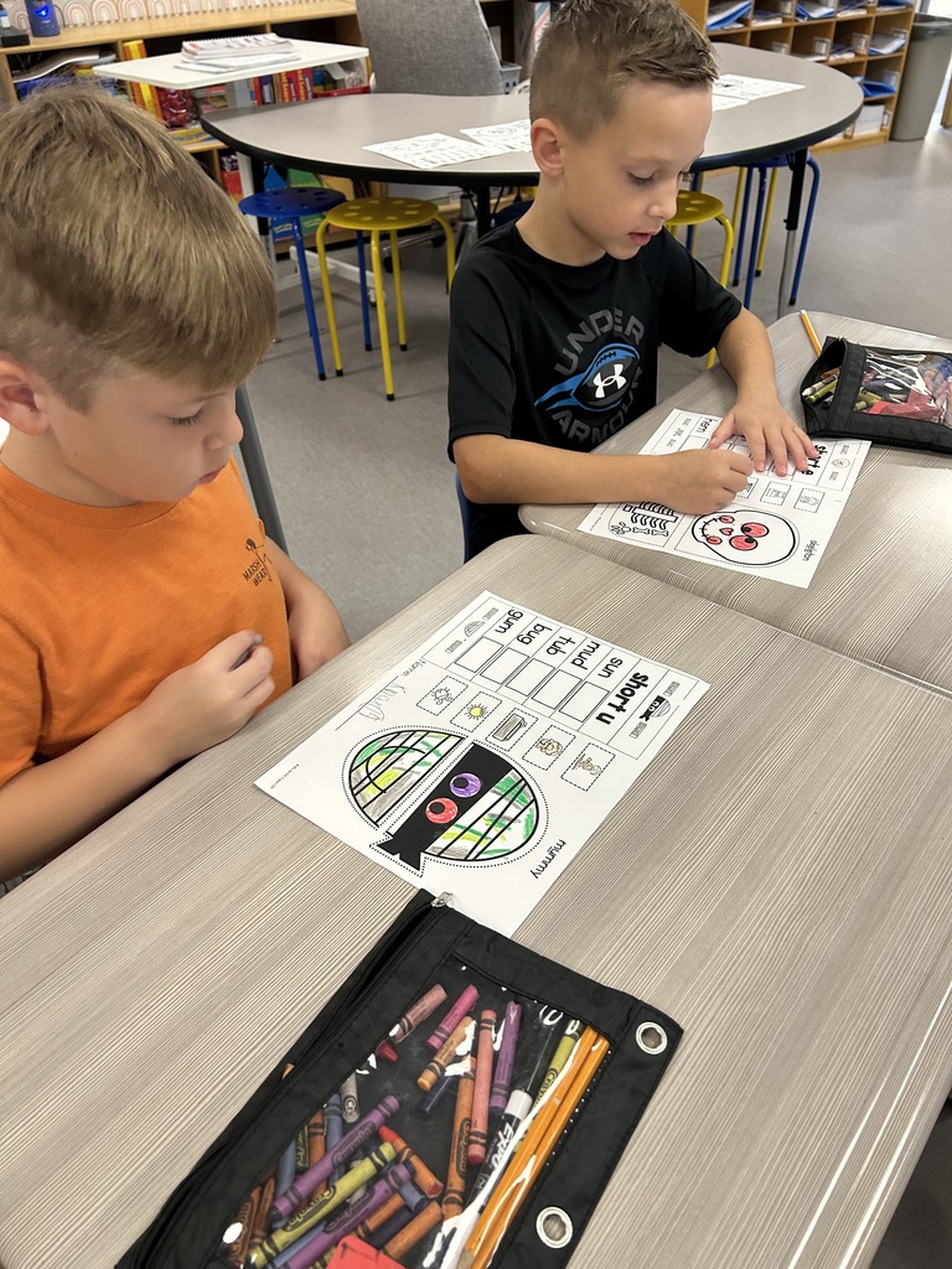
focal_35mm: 26
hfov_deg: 53.1
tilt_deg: -38.9
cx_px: 476
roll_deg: +2.0
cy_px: 634
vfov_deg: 67.3
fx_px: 953
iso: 200
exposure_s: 1/60
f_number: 1.5
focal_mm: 5.7
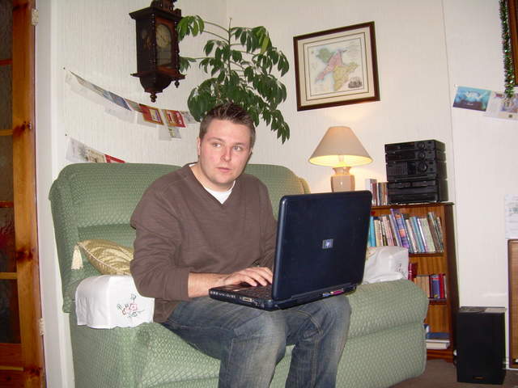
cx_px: 259
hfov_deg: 49.0
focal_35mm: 38
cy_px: 194
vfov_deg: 37.7
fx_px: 569
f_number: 2.8
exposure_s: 1/60
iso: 130
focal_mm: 6.3
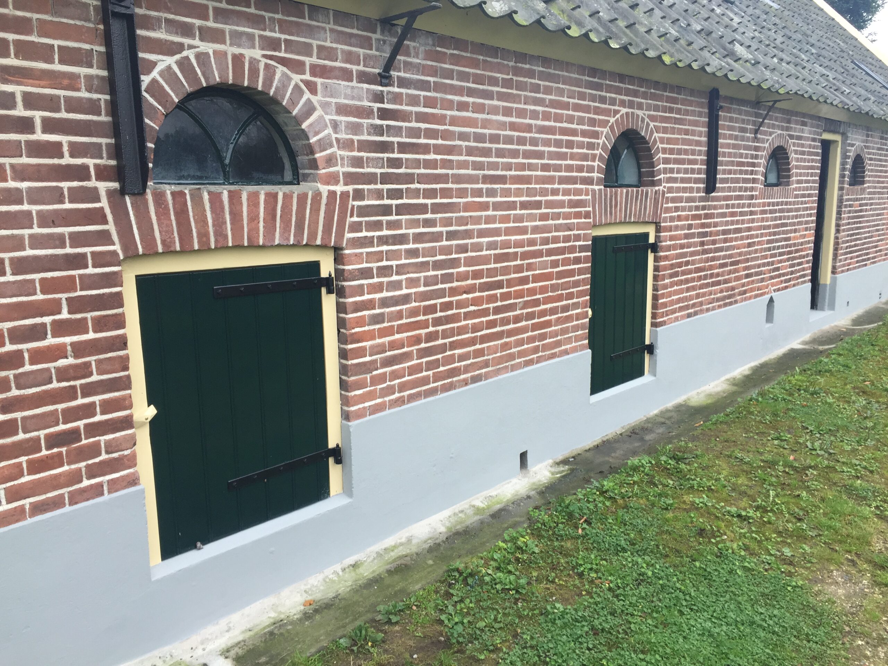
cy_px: 333
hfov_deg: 61.7
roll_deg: +0.3
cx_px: 444
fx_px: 744
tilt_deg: -8.3
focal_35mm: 29
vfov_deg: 48.2
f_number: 2.2
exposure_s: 1/100
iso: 50
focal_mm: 4.15
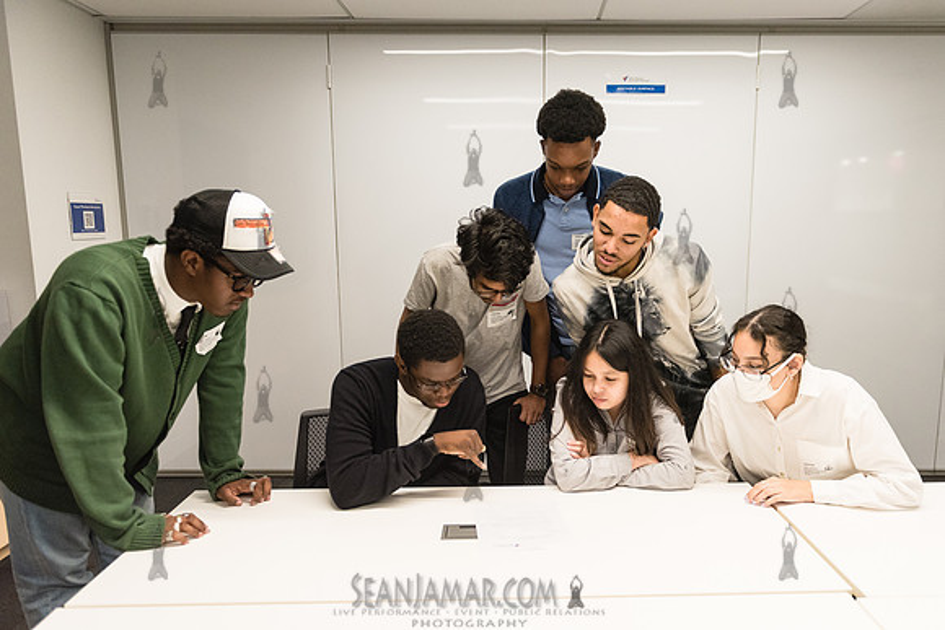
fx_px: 716
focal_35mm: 27
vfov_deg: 47.5
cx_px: 524
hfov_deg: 66.7
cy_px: 335
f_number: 2.8
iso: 1600
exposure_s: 1/200
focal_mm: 24
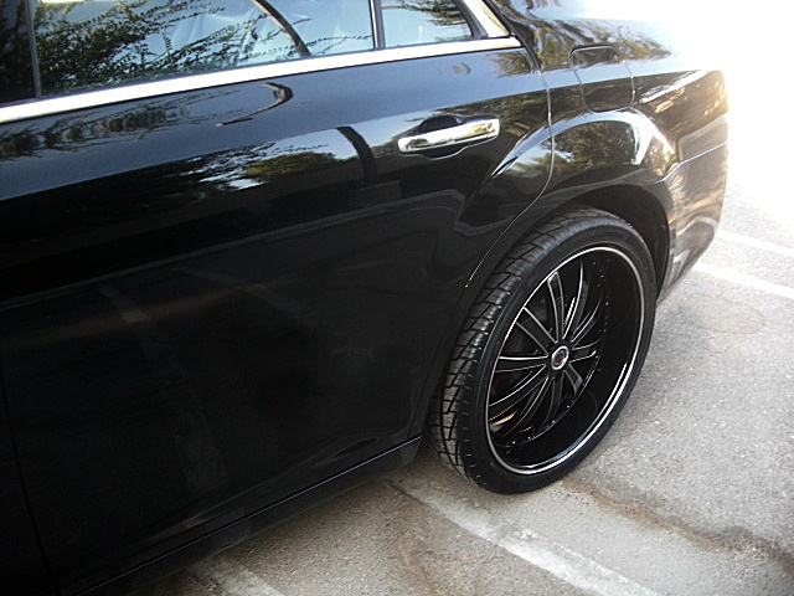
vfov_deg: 39.7
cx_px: 397
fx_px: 826
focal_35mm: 36
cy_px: 298
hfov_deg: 51.4
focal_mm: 6.3
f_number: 2.8
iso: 100
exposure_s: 1/60
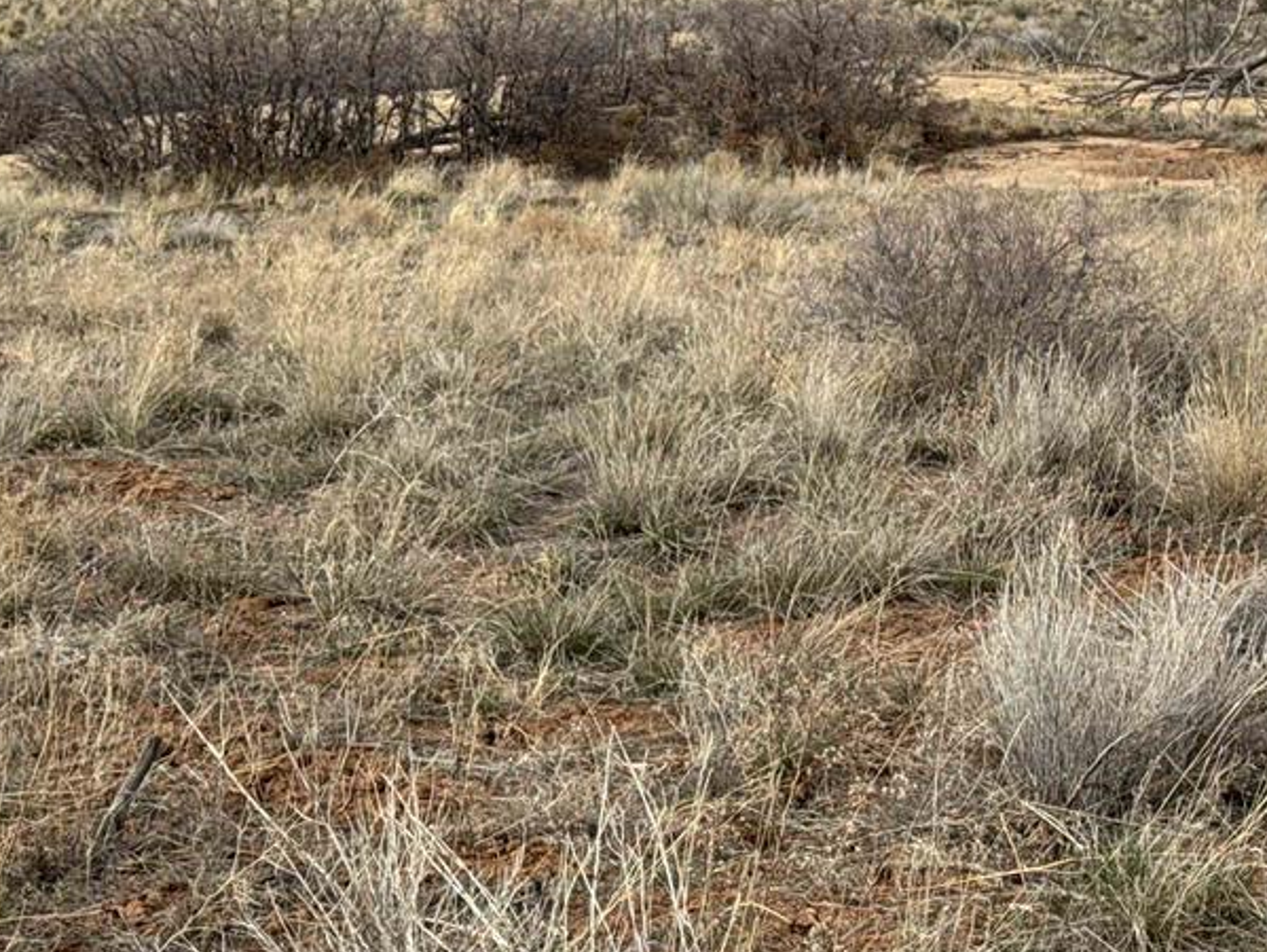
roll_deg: -2.6
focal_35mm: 82
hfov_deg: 23.5
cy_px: 326
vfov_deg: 18.0
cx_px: 1015
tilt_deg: -10.5
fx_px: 3003
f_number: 1.78
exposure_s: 1/3817
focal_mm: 6.76
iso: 64
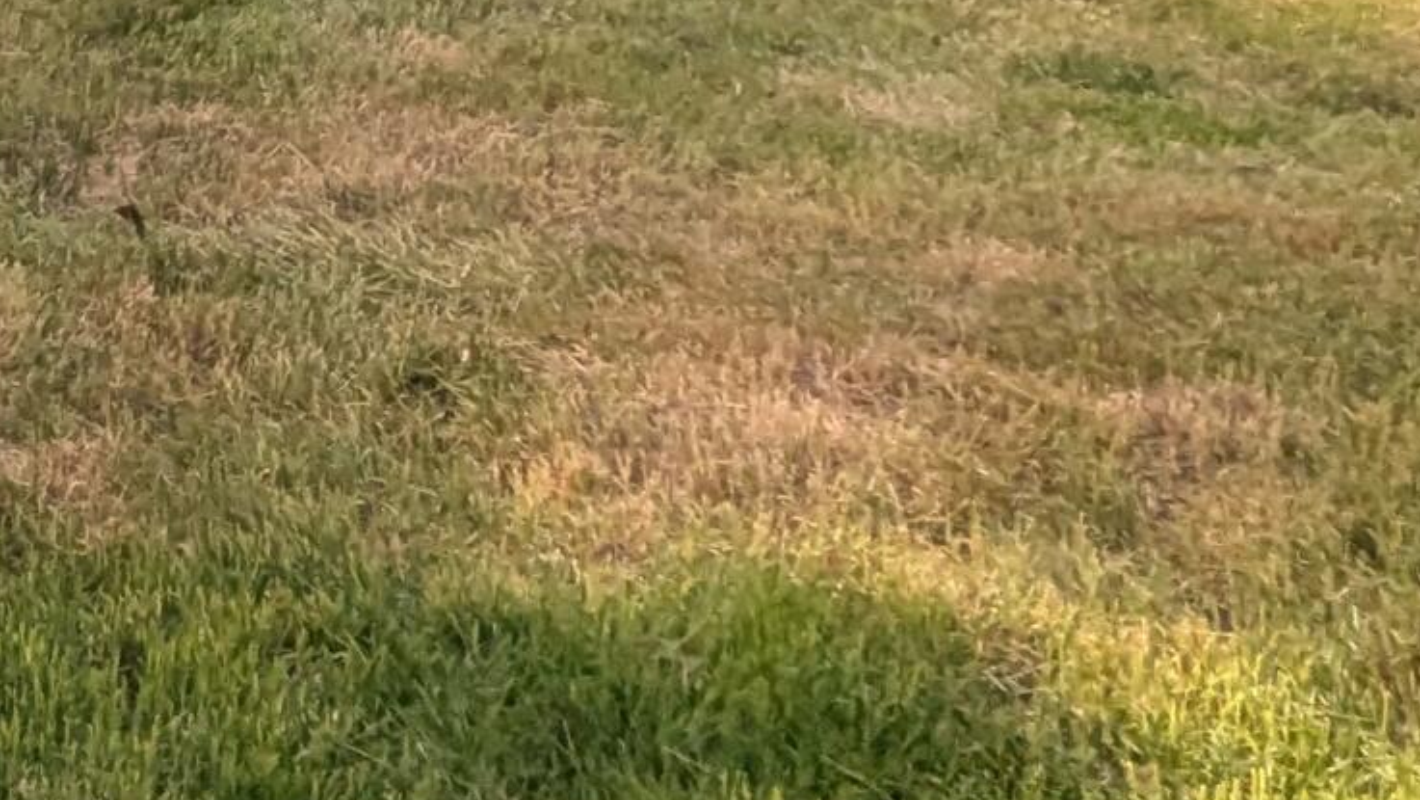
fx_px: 2674
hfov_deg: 22.9
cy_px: -611
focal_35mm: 71
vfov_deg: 14.9
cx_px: -827
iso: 47
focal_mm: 2.35
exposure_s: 1/1520
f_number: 2.2
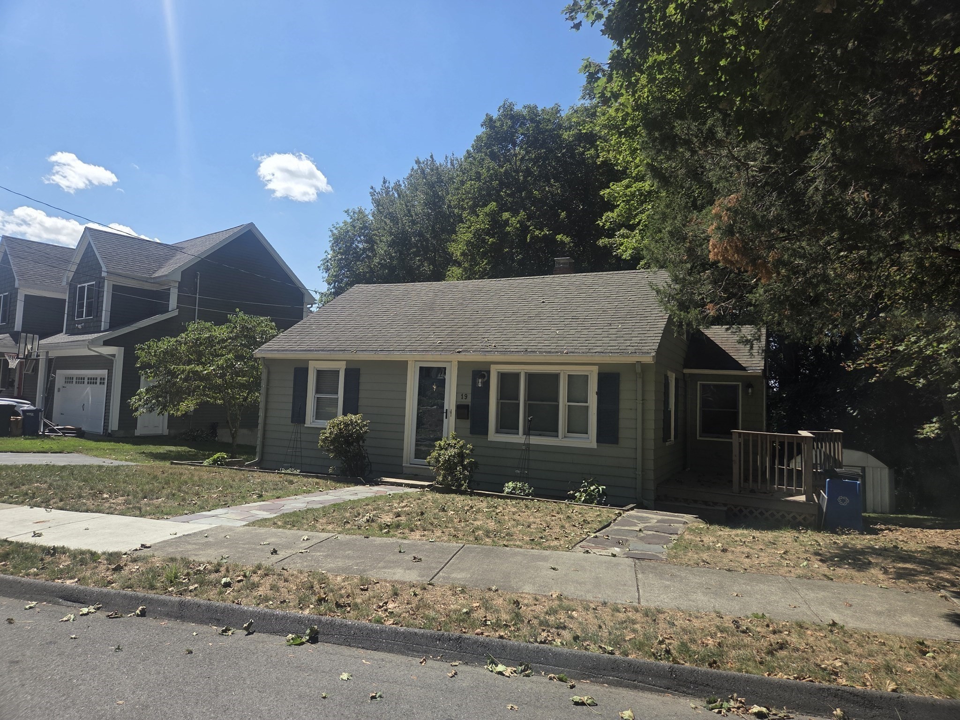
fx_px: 638
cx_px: 480
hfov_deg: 73.9
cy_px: 360
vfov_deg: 58.9
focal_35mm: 23
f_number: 1.8
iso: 80
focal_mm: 5.4
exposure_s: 1/4365
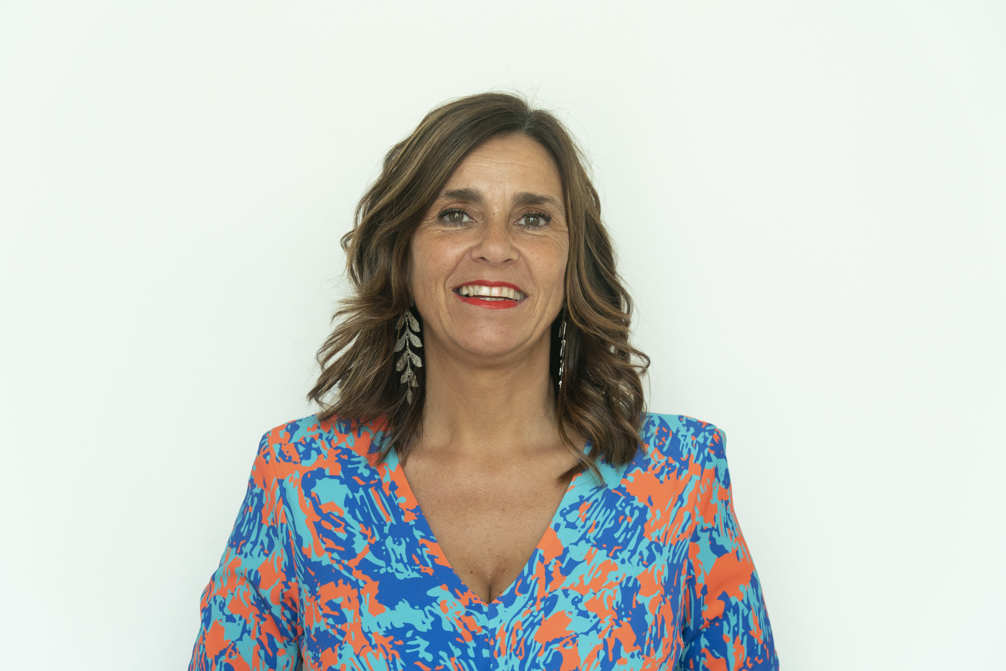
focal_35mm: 96
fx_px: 2682
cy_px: 336
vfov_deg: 14.3
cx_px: 503
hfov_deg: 21.2
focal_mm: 96
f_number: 6.3
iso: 1600
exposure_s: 1/160
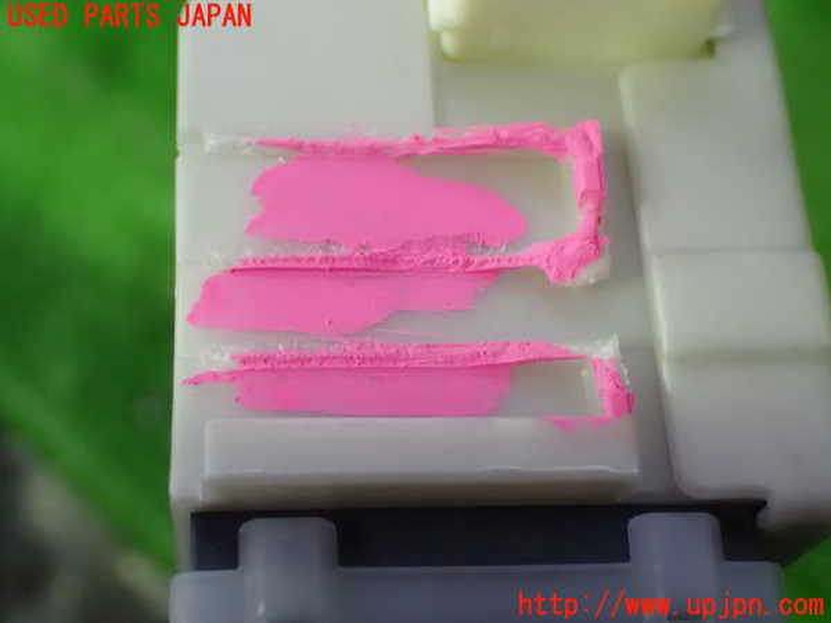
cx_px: 416
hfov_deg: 33.2
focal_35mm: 58
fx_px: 1392
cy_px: 312
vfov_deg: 25.2
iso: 1600
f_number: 3.5
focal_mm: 10.35
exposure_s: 1/50
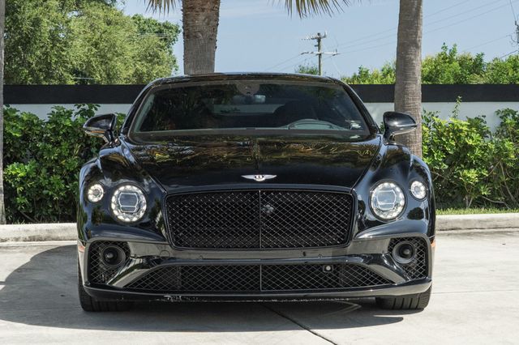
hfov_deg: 22.8
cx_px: 267
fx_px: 1287
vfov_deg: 15.3
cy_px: 164
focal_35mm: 89
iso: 640
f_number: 7.1
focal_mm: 46
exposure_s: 1/1000
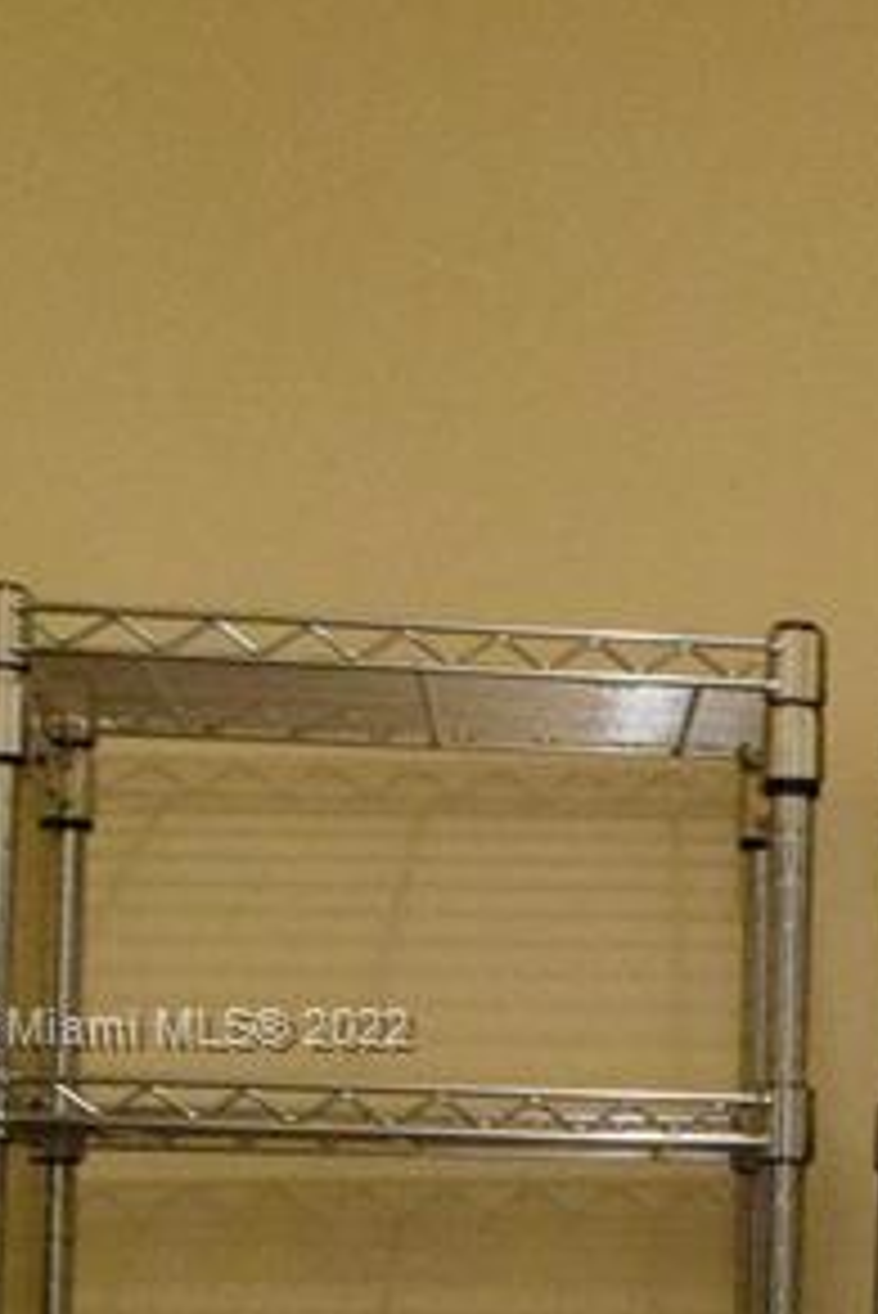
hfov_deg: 11.6
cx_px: 1486
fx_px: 4056
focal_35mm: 111
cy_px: 1030
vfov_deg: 18.3
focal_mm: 18
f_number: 9
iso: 5600
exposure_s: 1/30
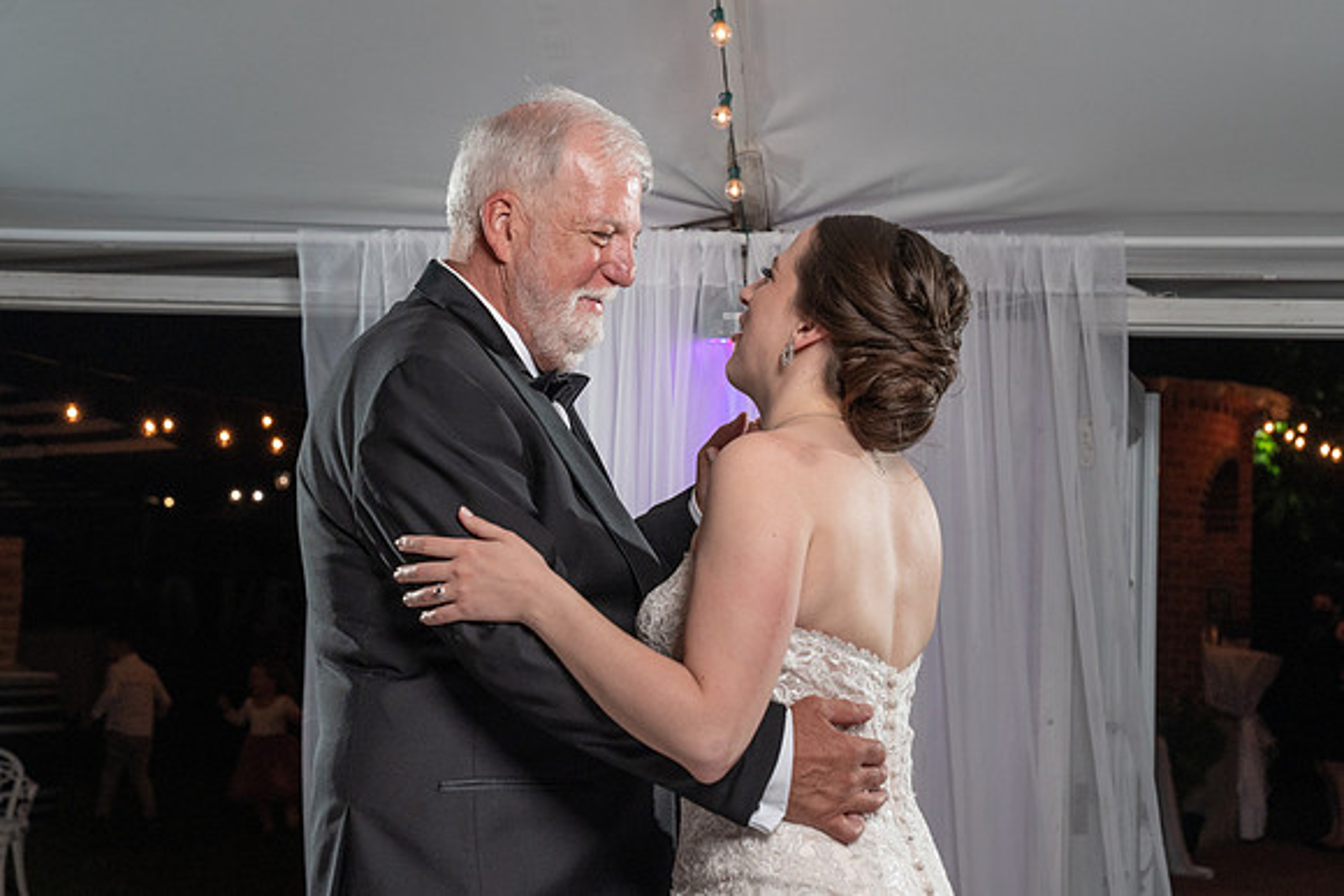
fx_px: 3077
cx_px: 751
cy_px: 514
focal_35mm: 82
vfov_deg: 16.6
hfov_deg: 24.6
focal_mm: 70
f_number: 5.6
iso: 1000
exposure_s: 1/200
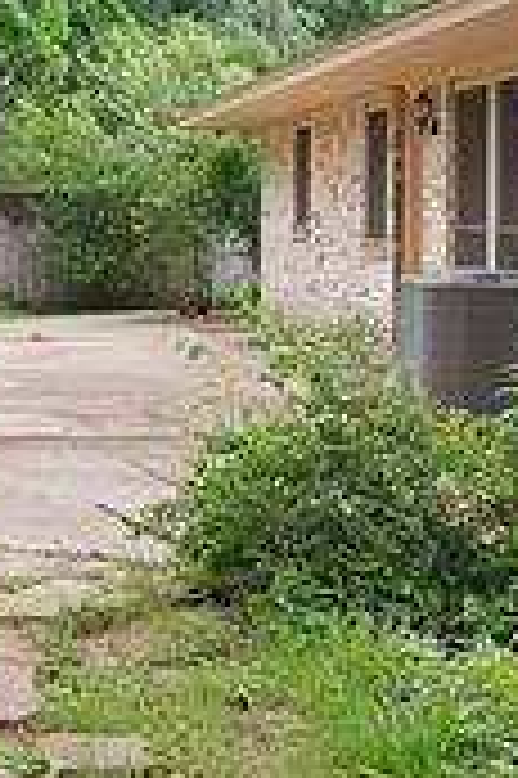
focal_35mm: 71
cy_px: 236
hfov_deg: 19.1
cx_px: 221
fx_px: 1535
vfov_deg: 28.2
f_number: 9
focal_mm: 12
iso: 640
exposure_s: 1/25
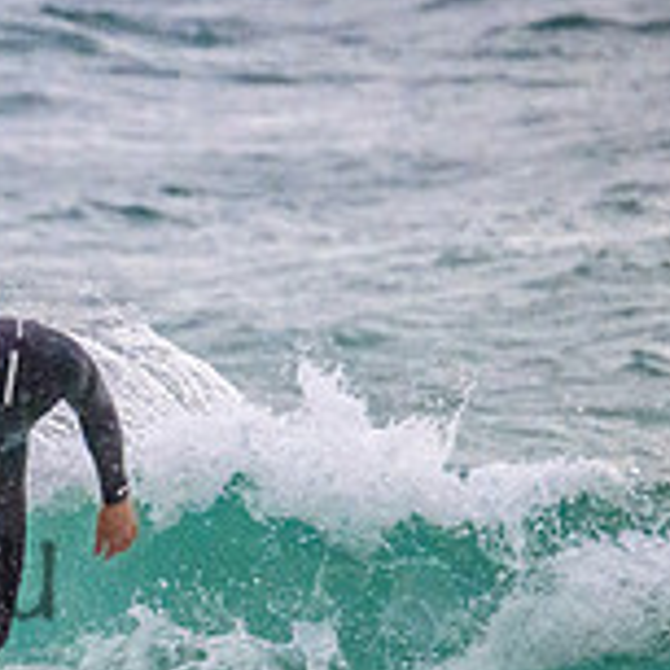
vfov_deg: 0.9
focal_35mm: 1934
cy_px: 519
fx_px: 42351
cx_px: -407
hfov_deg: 0.9
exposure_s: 1/2000
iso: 9000
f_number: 11
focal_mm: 600
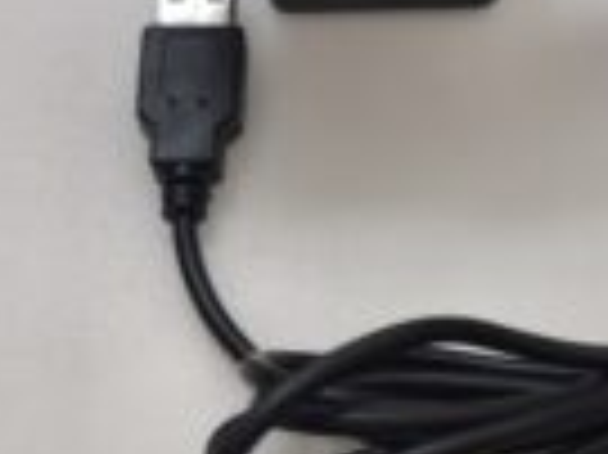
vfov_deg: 16.2
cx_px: 536
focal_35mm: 91
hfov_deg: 21.1
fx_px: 1597
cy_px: 137
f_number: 1.6
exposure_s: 1/50
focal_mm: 6.57
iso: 400
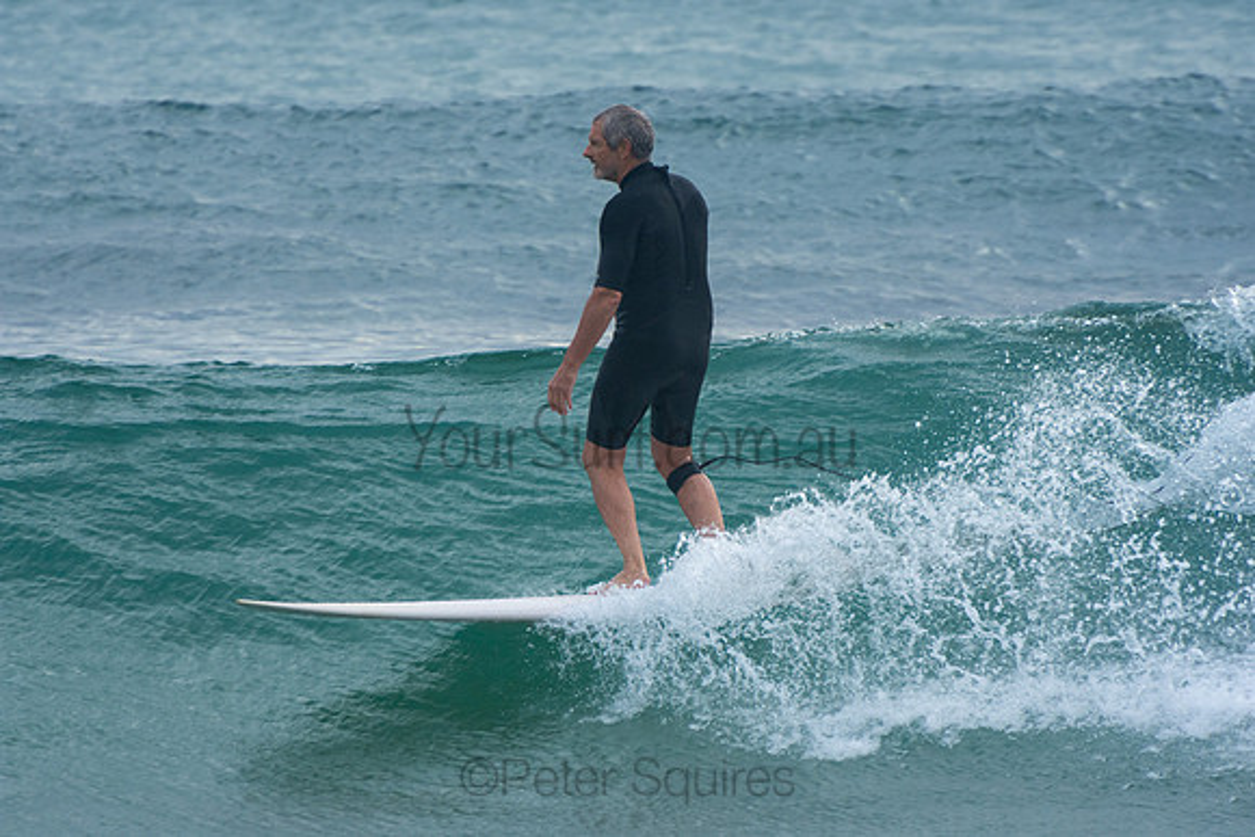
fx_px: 20921
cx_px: 628
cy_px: 418
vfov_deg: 2.3
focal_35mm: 600
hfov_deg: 3.4
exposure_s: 1/400
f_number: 5.6
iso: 360
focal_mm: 400
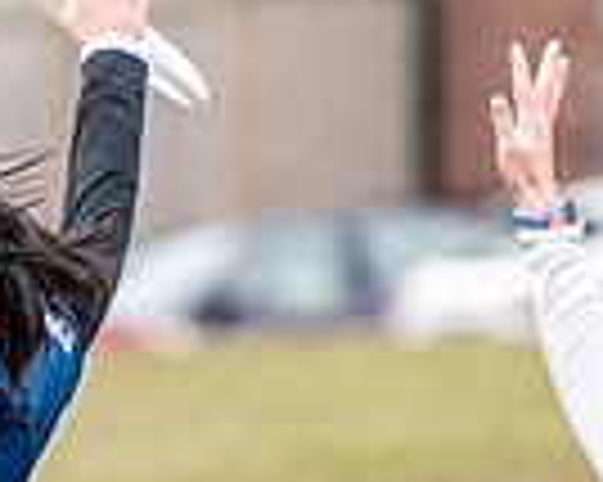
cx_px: 40
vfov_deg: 0.8
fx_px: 34329
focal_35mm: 1925
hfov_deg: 1.0
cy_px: 1192
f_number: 3.2
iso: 250
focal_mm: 200
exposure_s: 1/1000
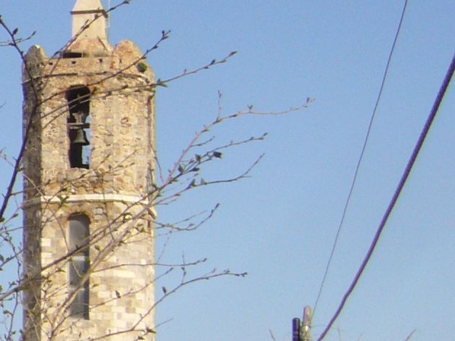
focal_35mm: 143
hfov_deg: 12.9
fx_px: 1879
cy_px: 164
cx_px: -280
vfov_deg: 10.4
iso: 80
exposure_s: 1/320
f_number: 5.6
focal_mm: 5.8
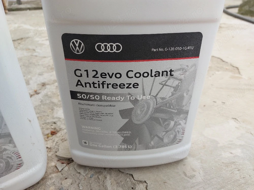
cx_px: 127
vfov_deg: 56.8
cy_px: 95
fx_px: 176
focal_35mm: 24
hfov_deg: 71.6
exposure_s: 1/100
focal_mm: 5.23
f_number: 1.8
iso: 32
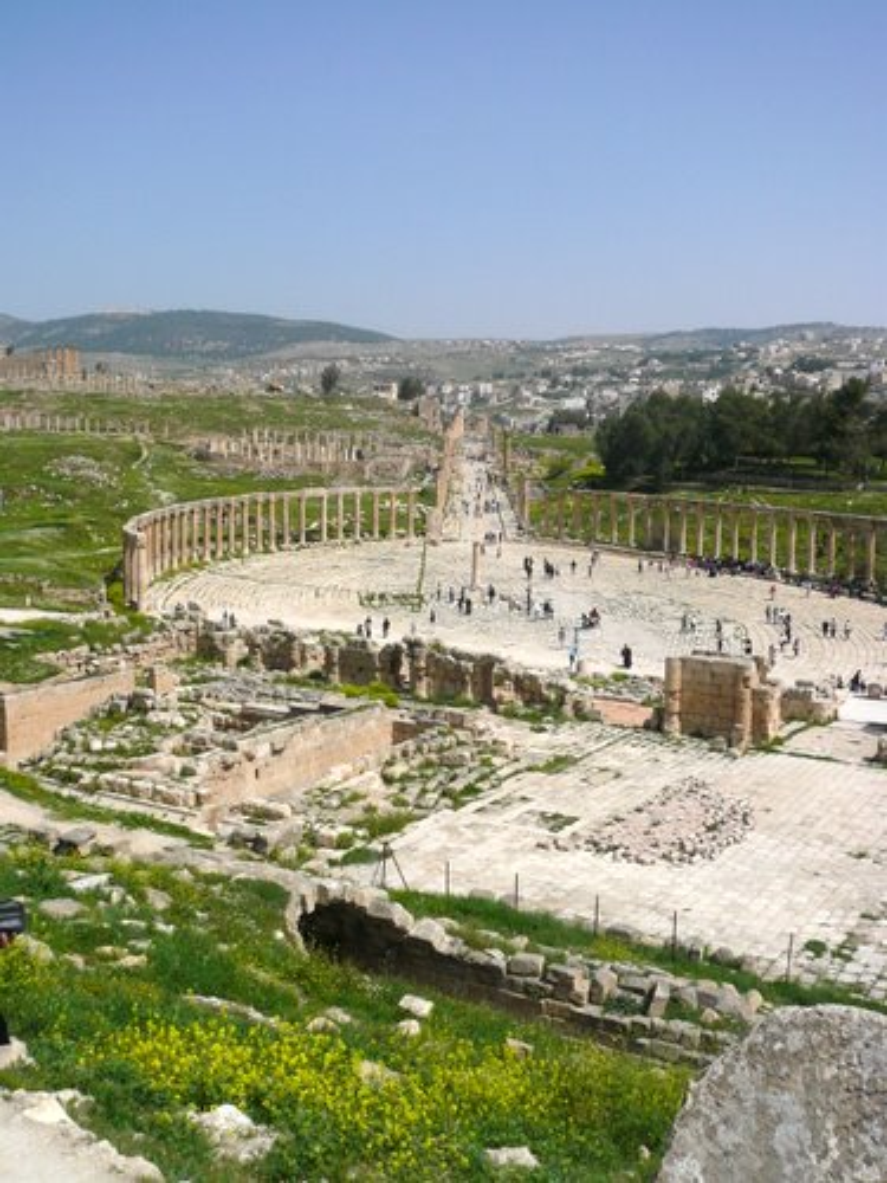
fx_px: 1264
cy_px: 592
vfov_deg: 50.1
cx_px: 444
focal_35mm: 37
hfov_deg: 38.7
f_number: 9
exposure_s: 1/400
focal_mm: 6.1
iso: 100
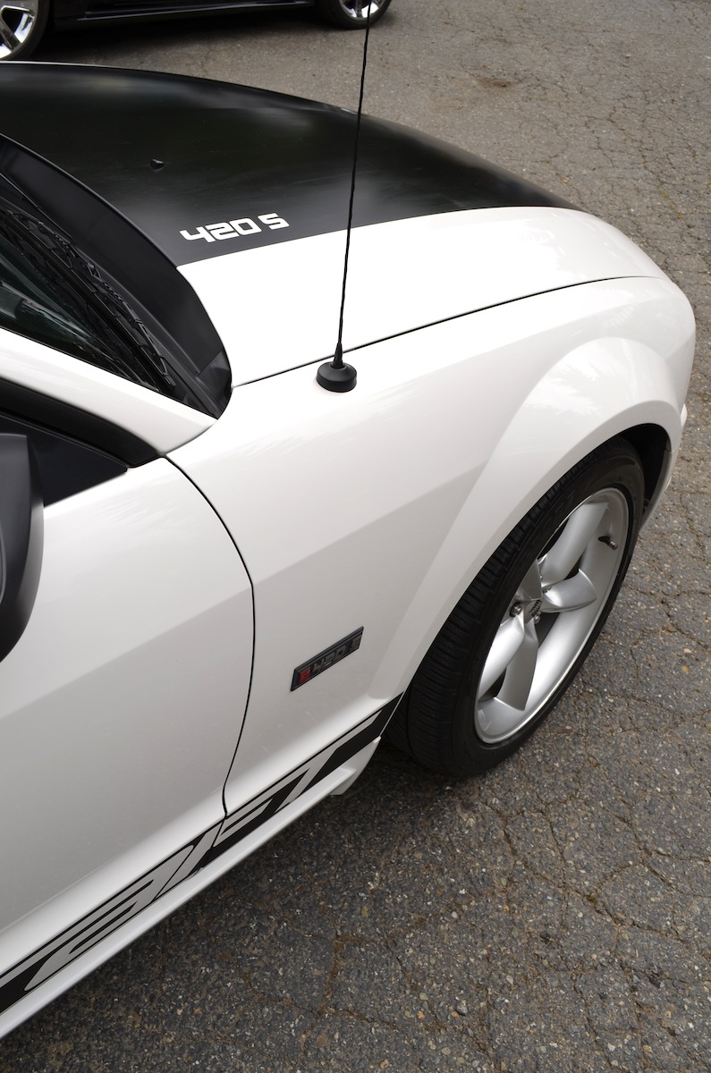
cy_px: 536
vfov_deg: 53.2
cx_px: 356
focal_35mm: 36
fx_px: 1071
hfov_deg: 36.7
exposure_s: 1/250
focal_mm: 24
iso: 100
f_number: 8
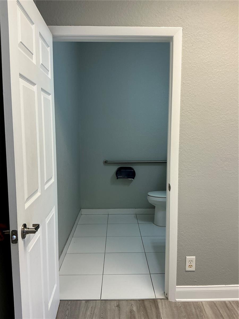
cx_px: 120
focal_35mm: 28
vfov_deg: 63.4
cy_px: 160
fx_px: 258
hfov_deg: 49.7
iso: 40
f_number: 1.8
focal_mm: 3
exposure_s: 1/60
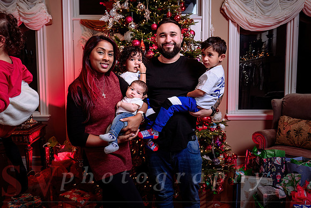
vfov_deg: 35.8
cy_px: 104
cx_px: 156
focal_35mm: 37
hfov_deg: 51.7
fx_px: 321
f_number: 5
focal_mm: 27
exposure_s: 1/60
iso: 200
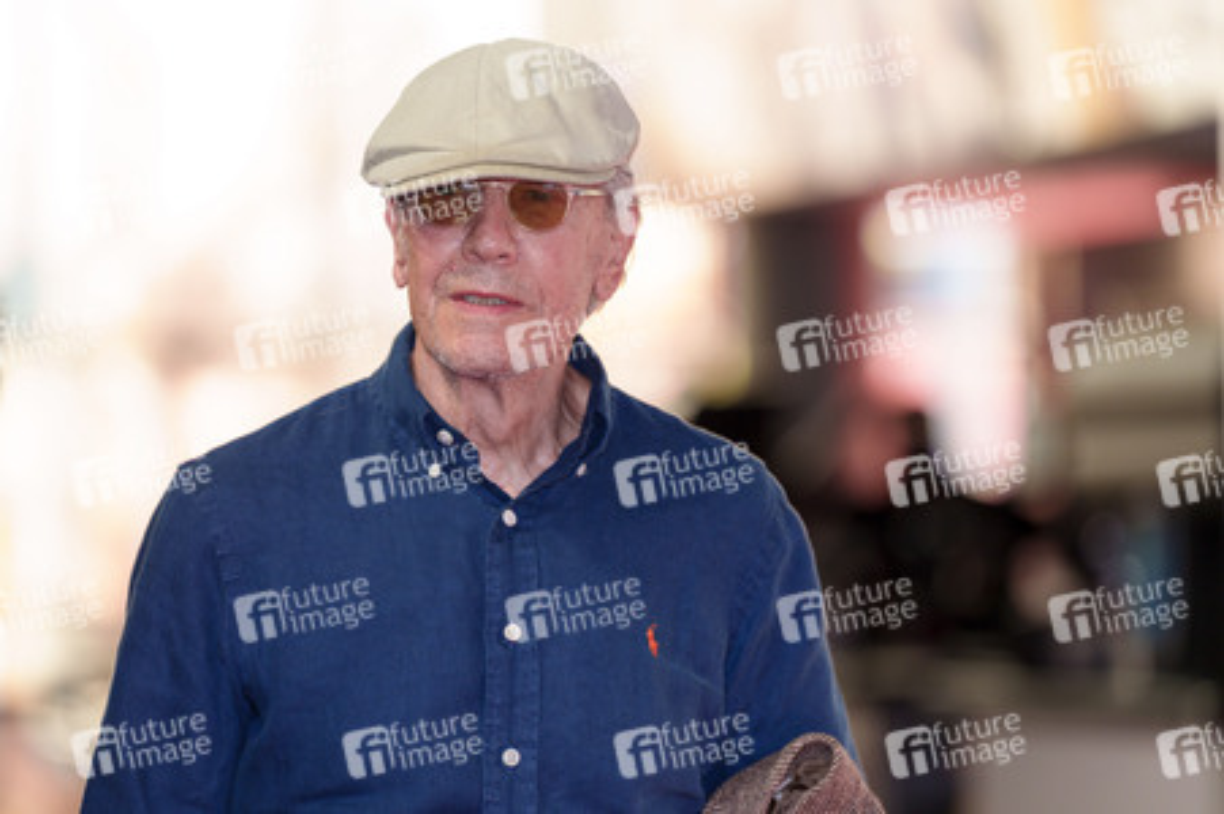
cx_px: 612
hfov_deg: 10.3
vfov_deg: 6.9
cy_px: 407
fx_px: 6795
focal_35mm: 200
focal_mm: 200
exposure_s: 1/250
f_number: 3.2
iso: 320
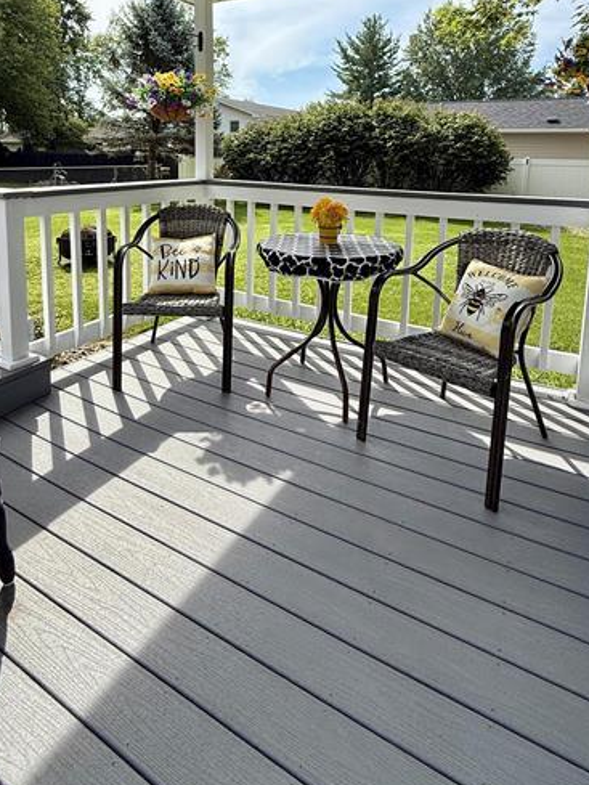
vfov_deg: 72.2
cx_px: 273
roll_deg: -0.9
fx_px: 499
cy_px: 217
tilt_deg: -7.4
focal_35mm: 22
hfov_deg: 61.0
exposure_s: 1/1431
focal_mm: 2.22
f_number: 2.2
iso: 64
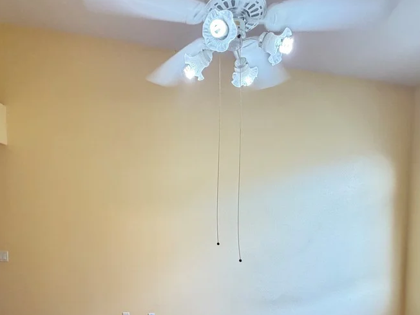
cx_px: 192
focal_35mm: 22
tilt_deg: -2.5
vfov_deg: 59.0
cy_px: 221
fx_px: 267
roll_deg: +0.5
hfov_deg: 76.2
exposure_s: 1/60
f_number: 2.2
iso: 320
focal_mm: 2.22
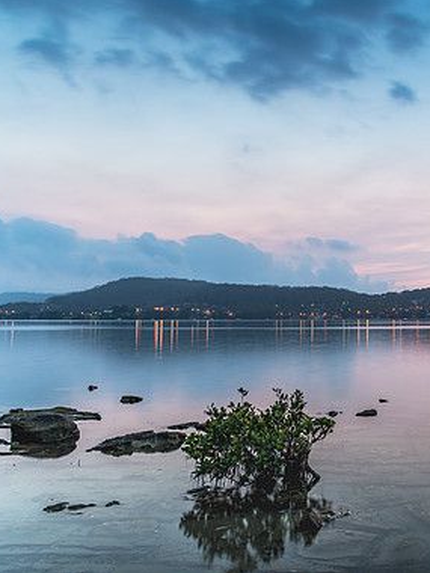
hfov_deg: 36.8
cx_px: 398
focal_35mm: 36
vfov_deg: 51.4
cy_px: 283
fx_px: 596
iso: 200
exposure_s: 8
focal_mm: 24
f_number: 8
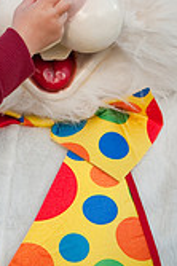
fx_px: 1493
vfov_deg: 10.1
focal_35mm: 202
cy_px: 13
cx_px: -52
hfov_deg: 6.7
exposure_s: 1/125
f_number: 3.2
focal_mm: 50
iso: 320
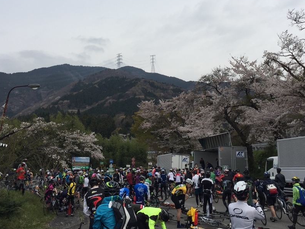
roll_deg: +0.2
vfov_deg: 32.5
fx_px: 388
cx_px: 148
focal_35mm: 44
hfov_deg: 42.9
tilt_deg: +15.8
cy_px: 70
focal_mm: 4.15
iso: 32
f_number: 2.2
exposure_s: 1/3049
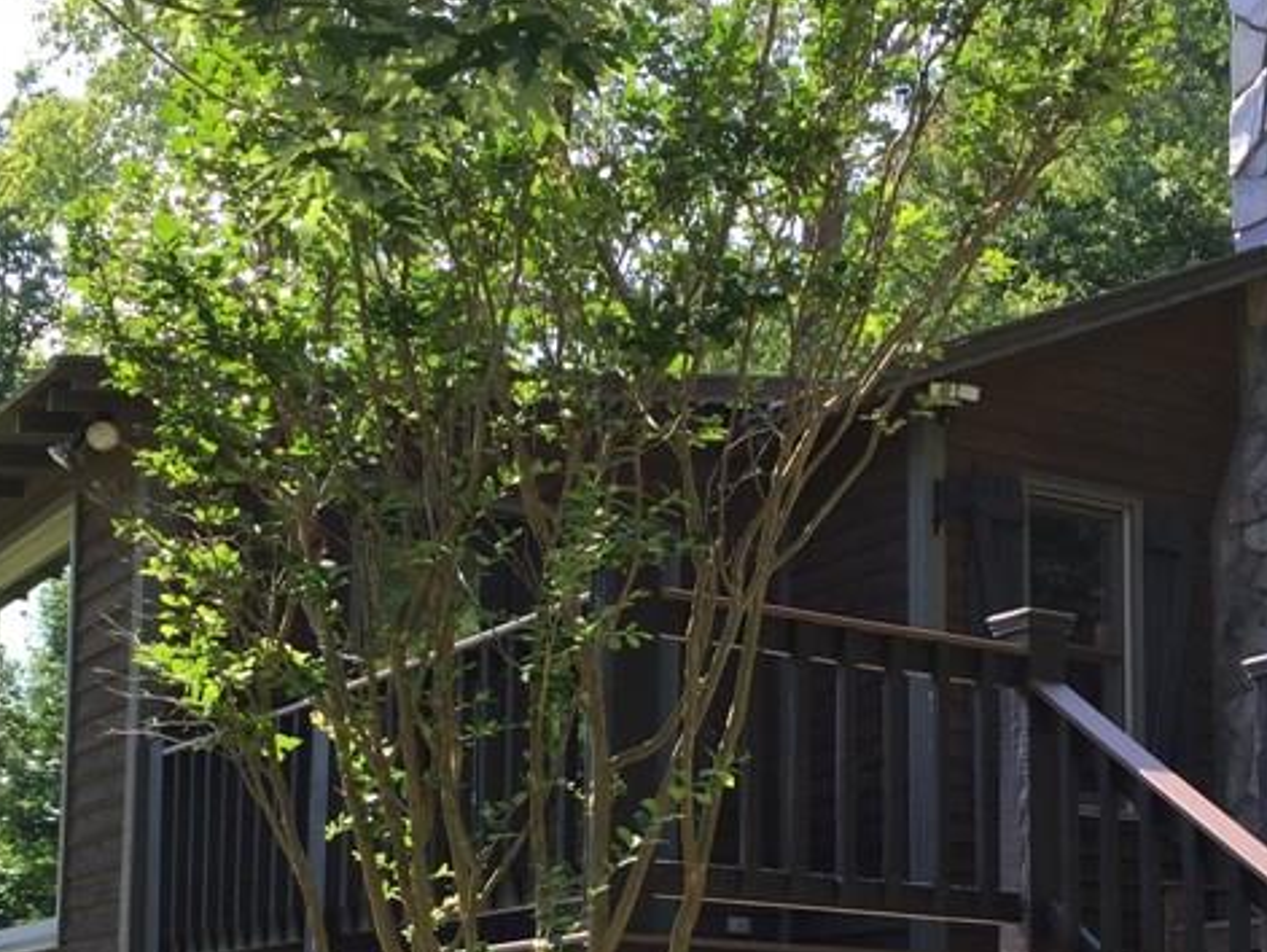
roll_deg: -2.4
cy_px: 842
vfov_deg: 22.8
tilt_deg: +7.3
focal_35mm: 63
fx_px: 2308
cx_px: 713
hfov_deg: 30.7
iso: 32
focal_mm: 4.15
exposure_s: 1/373
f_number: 2.2
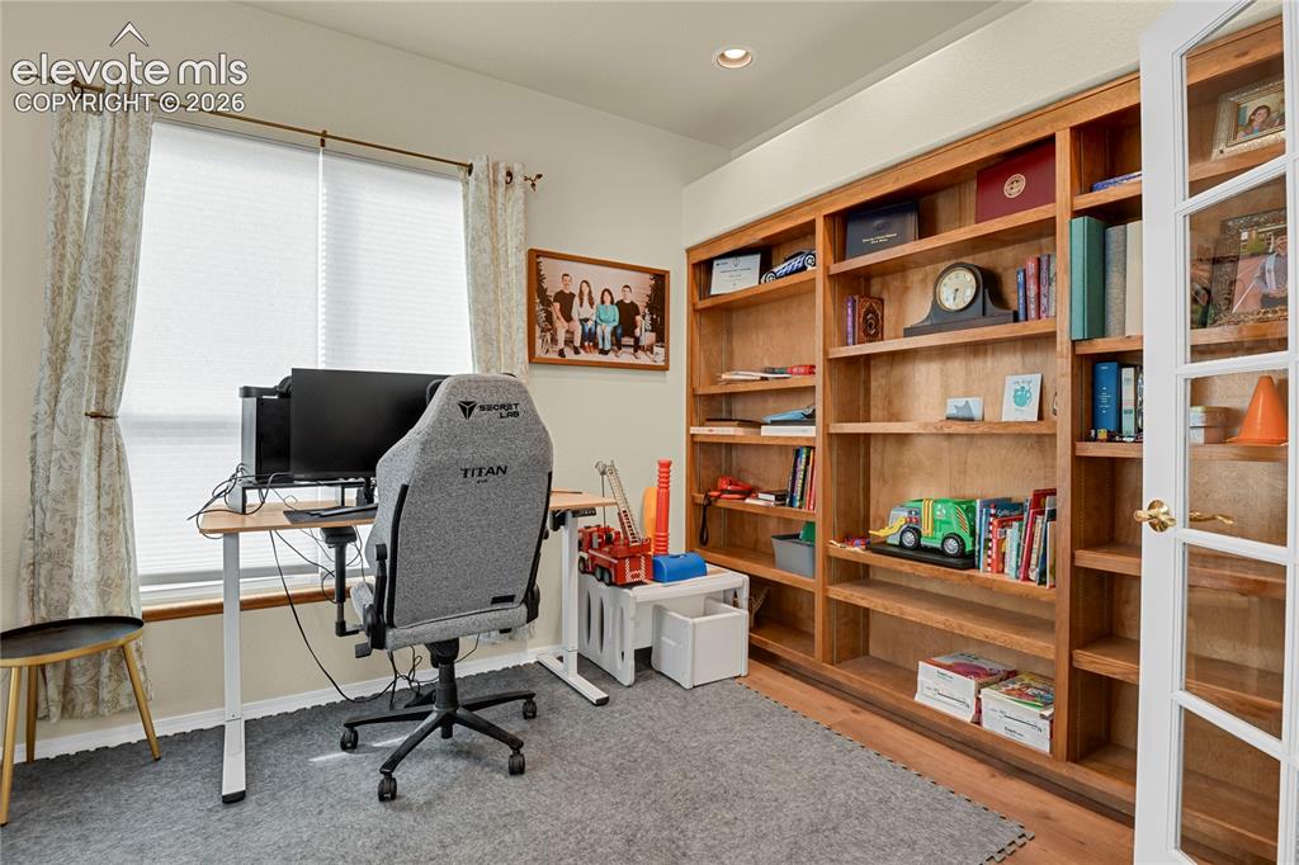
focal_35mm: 17
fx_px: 613
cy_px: 432
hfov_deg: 93.3
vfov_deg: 70.4
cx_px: 650
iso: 7200
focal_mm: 17
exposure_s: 1/20
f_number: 8
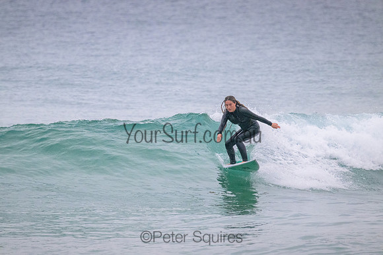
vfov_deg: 1.7
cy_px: 128
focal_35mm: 800
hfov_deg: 2.6
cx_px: 192
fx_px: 8513
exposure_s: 1/1250
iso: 8000
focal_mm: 800
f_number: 11
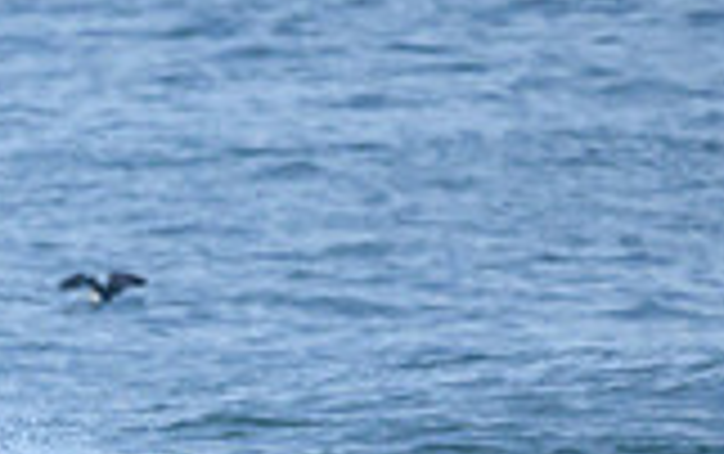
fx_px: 79620
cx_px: -372
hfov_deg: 0.5
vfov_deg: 0.3
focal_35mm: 4031
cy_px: 778
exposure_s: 1/2000
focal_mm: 800
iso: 560
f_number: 6.3
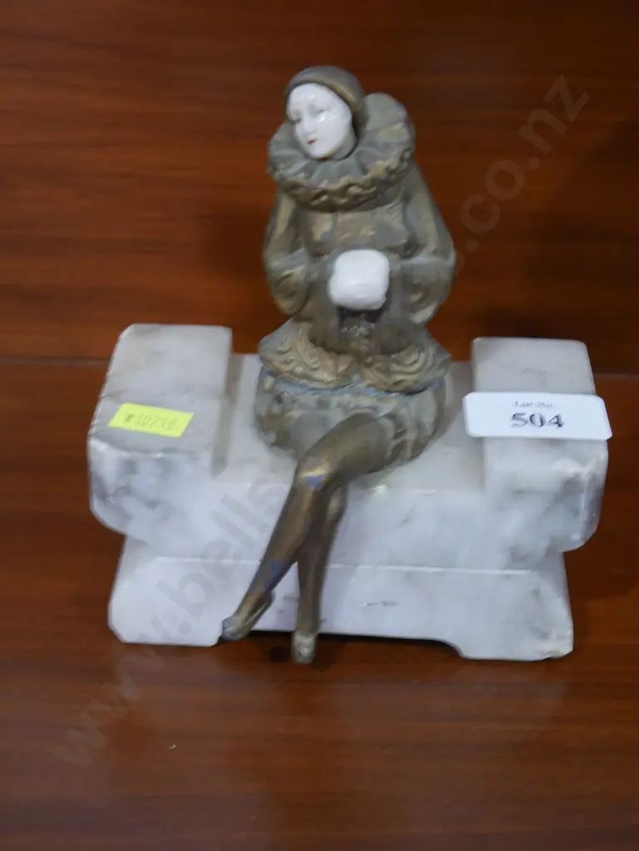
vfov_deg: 32.2
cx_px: 320
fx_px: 1476
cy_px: 426
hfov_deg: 24.4
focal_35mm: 60
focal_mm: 30
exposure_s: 1/60
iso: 800
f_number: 5.4
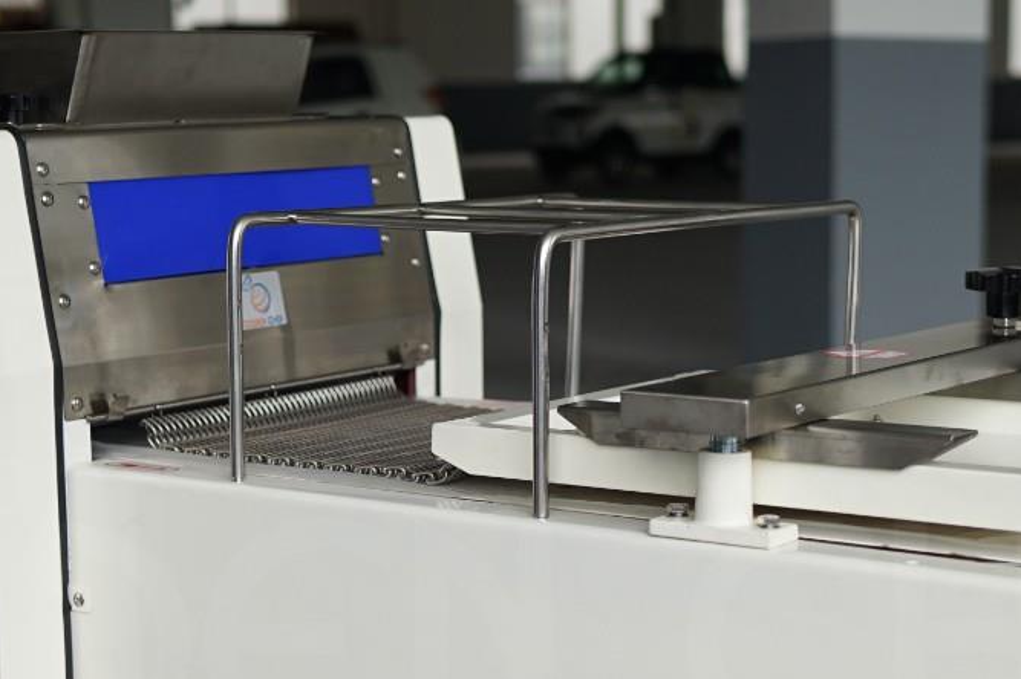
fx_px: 2381
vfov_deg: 16.1
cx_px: 427
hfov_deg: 24.2
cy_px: 558
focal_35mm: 84
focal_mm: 35
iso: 200
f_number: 2.2
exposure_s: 1/500
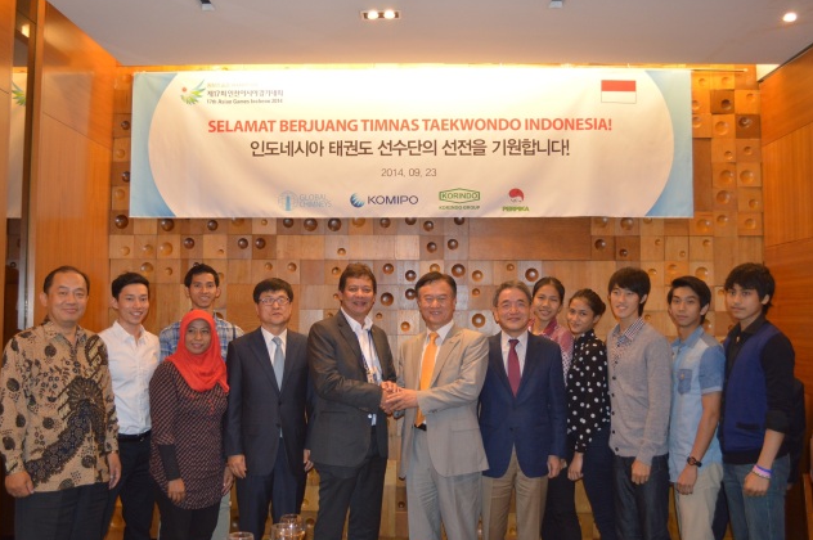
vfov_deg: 35.9
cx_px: 403
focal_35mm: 37
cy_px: 274
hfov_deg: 51.9
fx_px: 835
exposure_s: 1/30
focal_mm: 24
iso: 800
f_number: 4
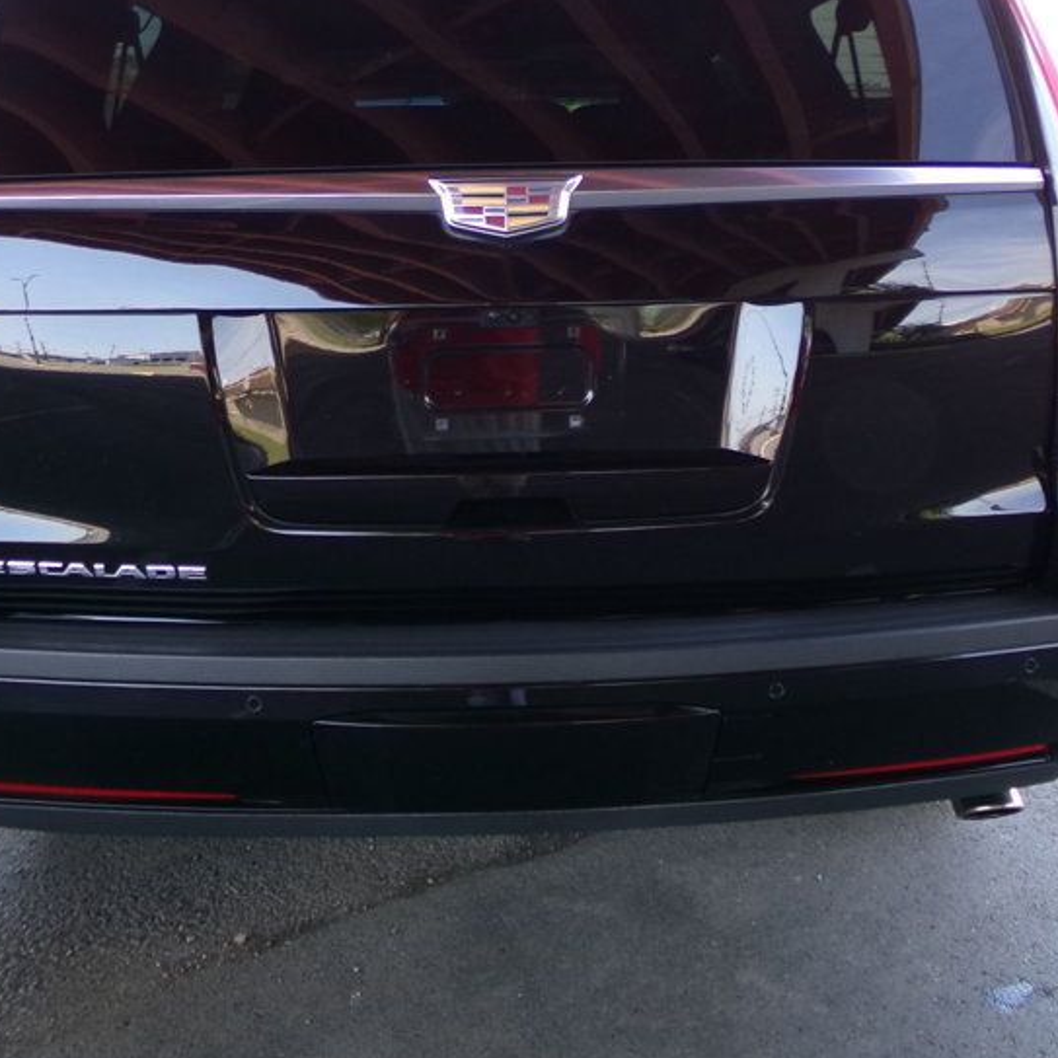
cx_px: 534
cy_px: 359
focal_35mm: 40
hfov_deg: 41.9
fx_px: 1383
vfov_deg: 41.4
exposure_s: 1/60
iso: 111
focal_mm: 4.3
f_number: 3.7
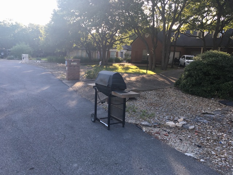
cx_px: 116
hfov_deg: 61.7
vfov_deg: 48.2
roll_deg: -2.3
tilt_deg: -11.2
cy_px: 88
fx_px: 195
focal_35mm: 29
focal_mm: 4.15
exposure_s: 1/122
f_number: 2.2
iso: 25
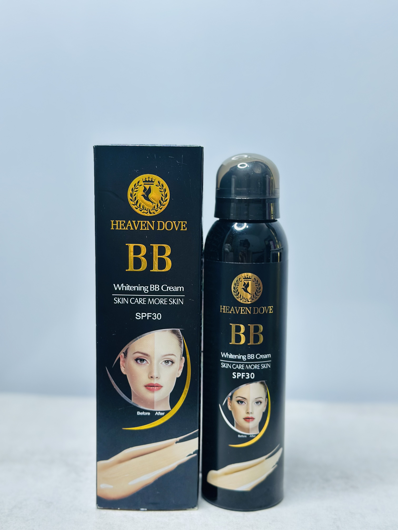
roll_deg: -0.8
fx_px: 736
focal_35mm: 48
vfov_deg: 39.7
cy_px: 265
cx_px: 199
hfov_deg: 30.3
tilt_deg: -8.5
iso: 200
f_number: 1.78
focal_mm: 6.86
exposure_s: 1/50
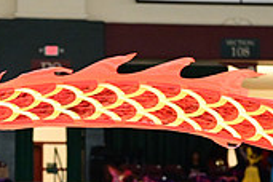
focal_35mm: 238
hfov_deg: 8.6
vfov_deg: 5.7
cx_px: 85
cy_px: 307
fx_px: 1805
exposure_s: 1/1000
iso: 6400
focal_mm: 70
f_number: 3.2
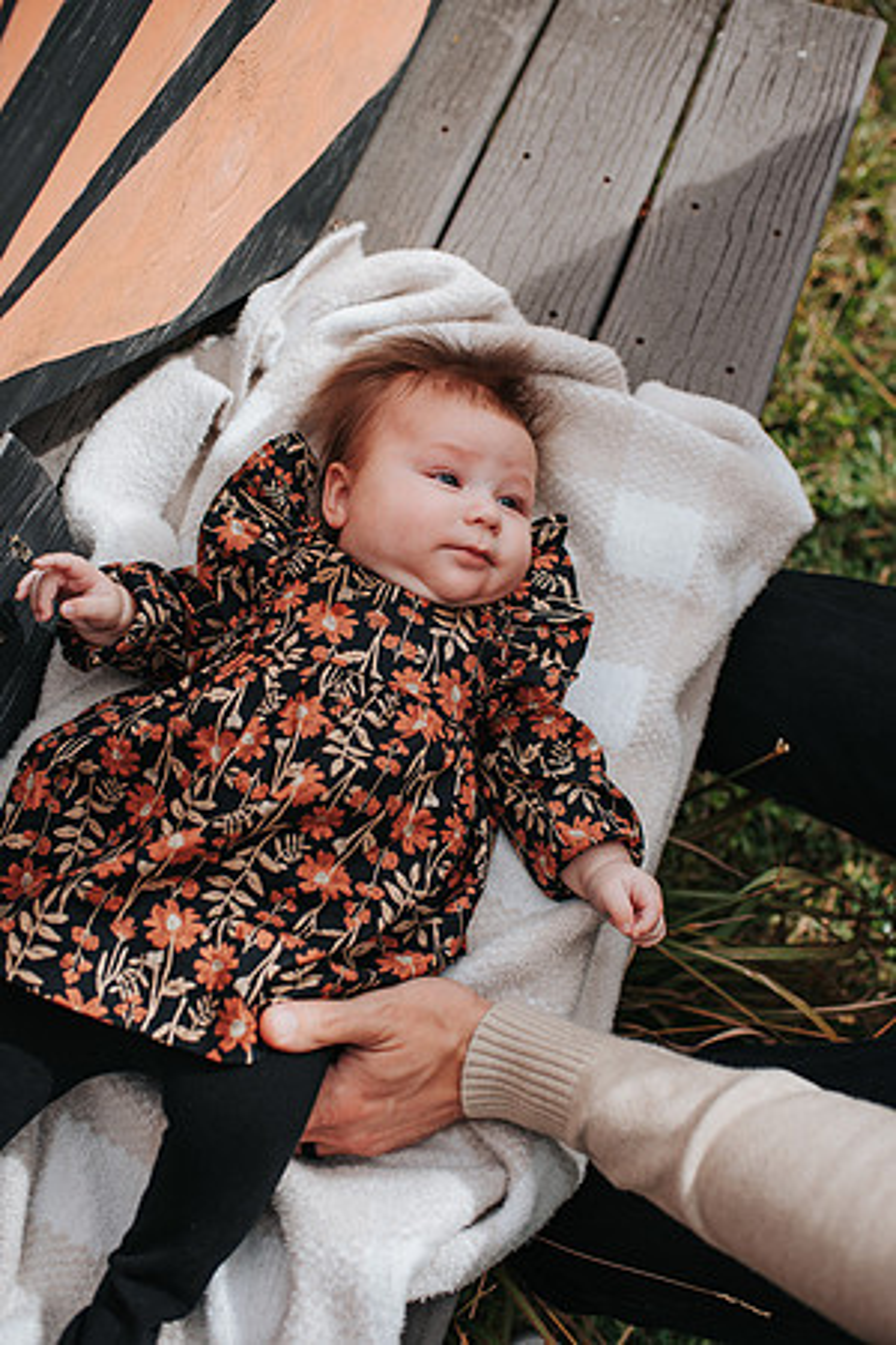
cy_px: 672
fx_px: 1307
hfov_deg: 37.9
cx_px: 448
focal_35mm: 35
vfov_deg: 54.4
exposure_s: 1/800
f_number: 3.2
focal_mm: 35
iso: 100
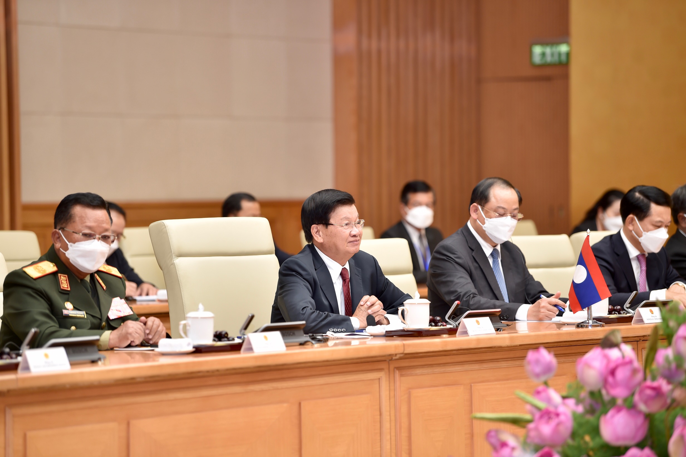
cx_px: 343
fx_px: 2952
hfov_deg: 13.3
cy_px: 228
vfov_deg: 8.8
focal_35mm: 155
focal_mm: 155
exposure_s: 1/160
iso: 320
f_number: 2.8
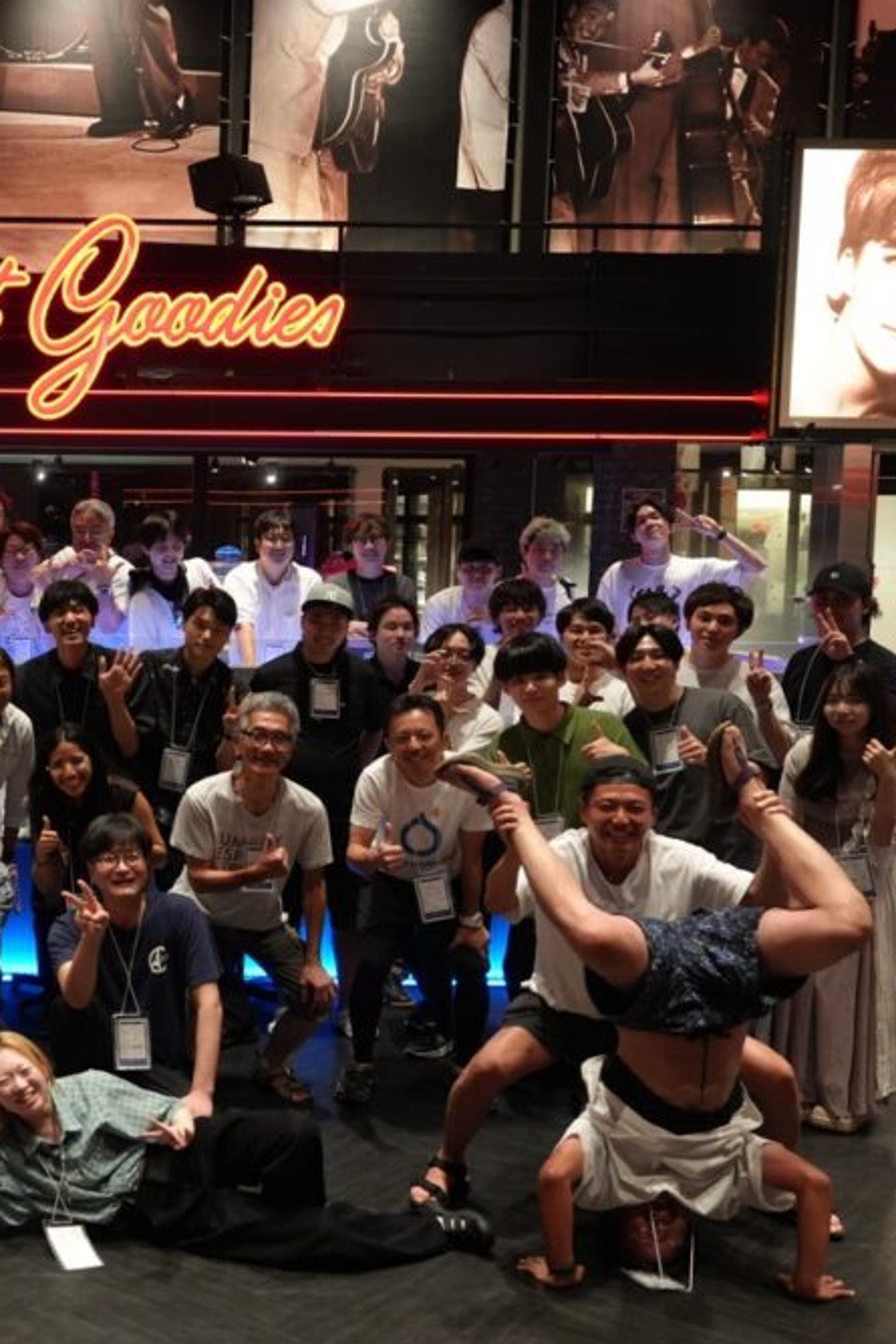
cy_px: 674
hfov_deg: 26.7
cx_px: -105
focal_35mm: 46
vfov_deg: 42.8
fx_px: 1718
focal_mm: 30
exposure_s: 1/160
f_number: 4
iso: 3200
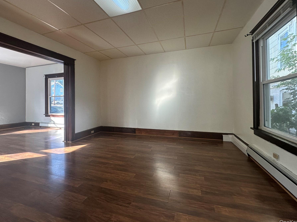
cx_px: 144
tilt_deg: +0.9
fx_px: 137
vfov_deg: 77.9
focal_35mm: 16
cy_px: 99
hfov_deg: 94.5
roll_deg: +0.4
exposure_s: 1/90
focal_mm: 2.22
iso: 100
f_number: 2.2
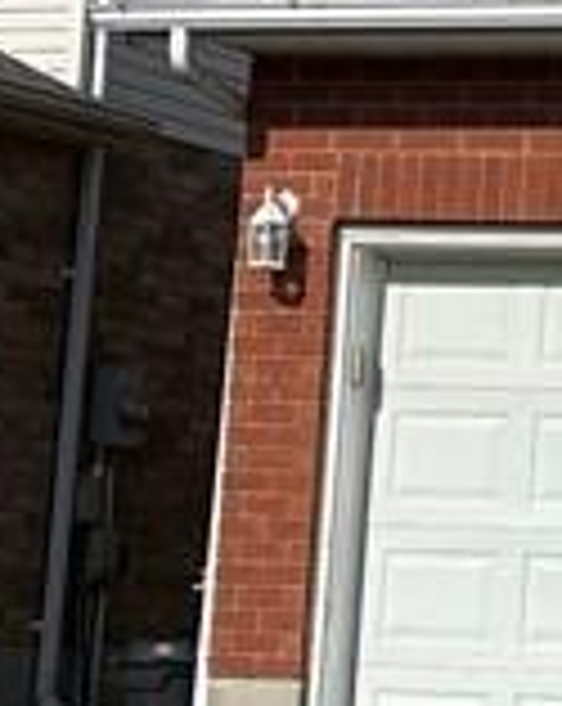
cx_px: 1155
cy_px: 225
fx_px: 3190
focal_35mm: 153
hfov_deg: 9.4
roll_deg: -1.9
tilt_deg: +6.5
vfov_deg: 12.6
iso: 80
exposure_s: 1/8197
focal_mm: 6.86
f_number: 1.78
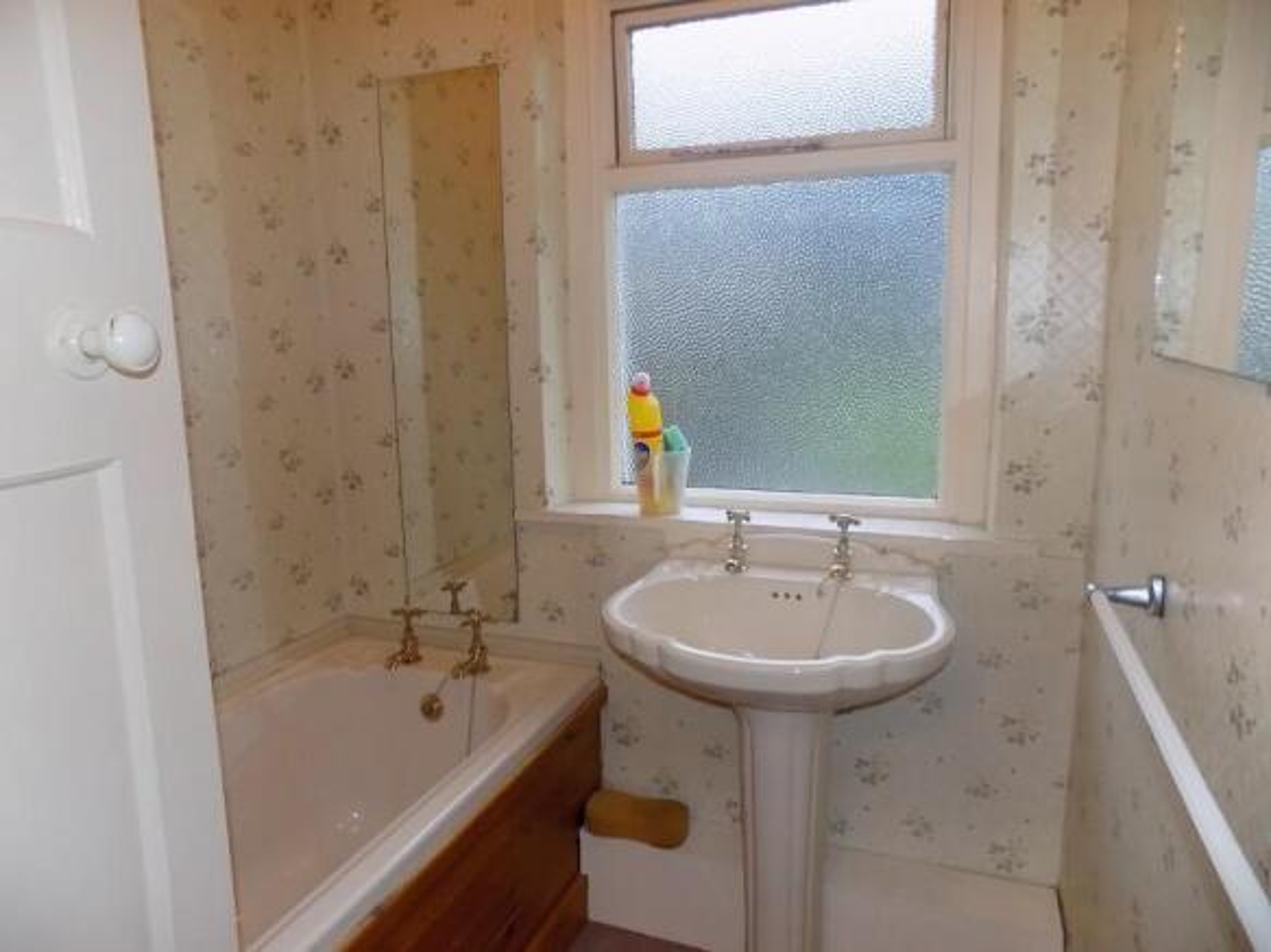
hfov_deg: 73.9
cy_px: 476
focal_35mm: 23
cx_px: 636
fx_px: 844
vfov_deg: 58.9
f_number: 3.1
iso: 320
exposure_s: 1/30
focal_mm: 4
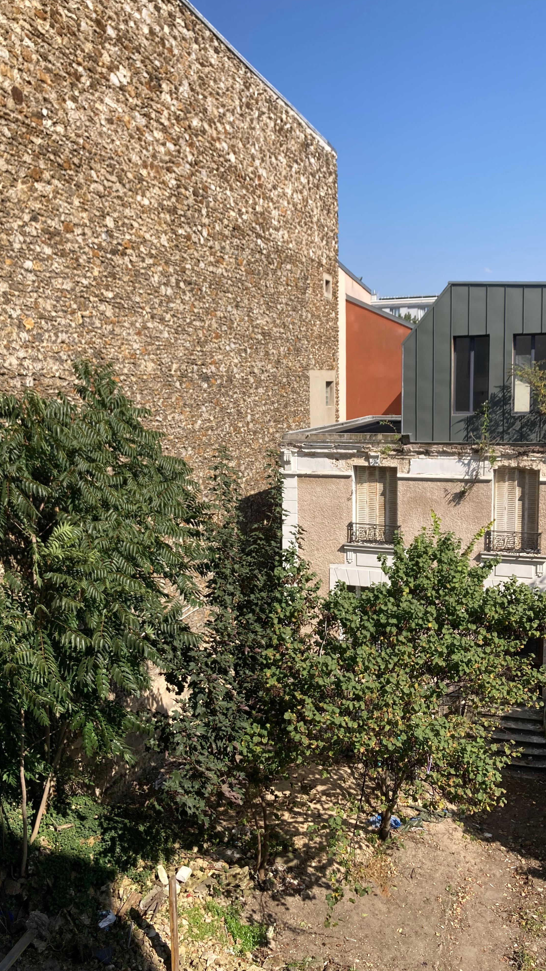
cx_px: 274
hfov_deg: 37.8
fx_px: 798
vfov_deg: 62.6
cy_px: 478
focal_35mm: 31
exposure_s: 1/1779
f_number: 1.8
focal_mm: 3.99
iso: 20
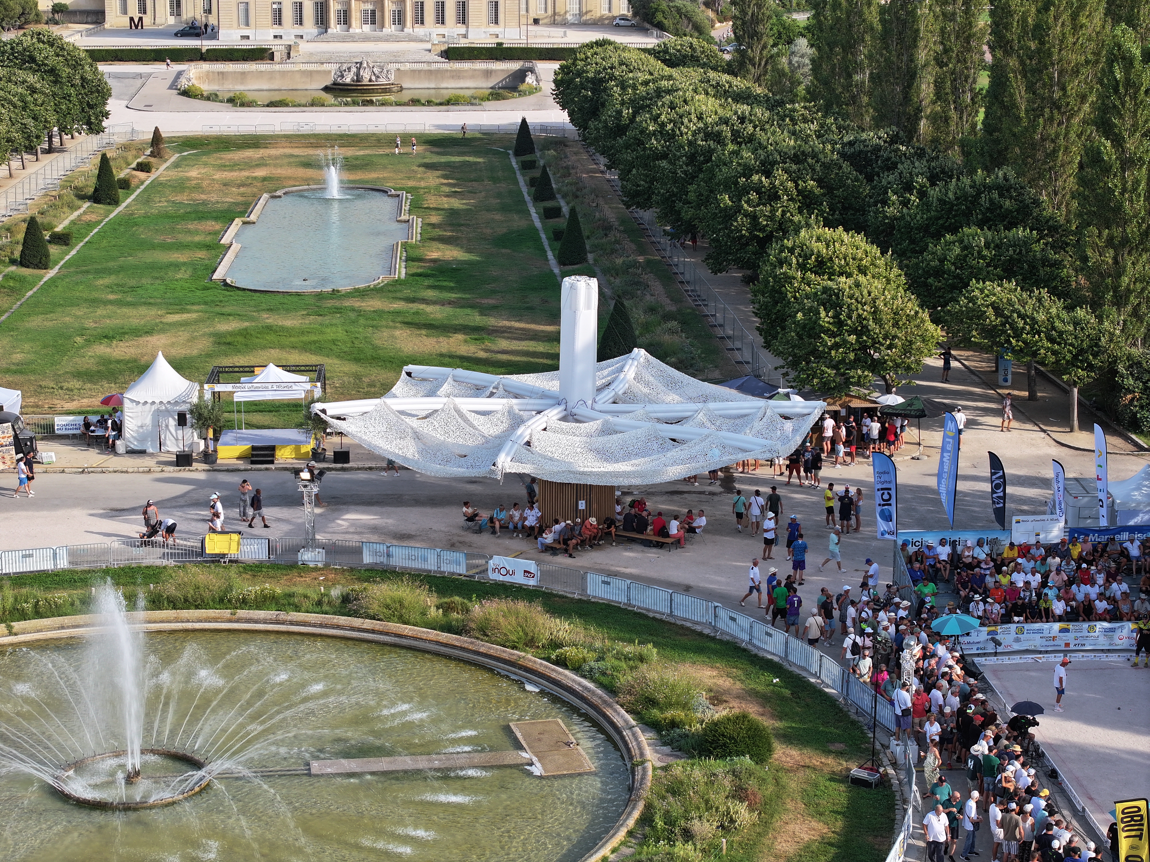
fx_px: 2326
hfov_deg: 27.8
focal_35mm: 70
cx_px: 575
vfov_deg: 21.0
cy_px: 431
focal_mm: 19.35
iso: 110
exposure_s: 1/50
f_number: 2.8
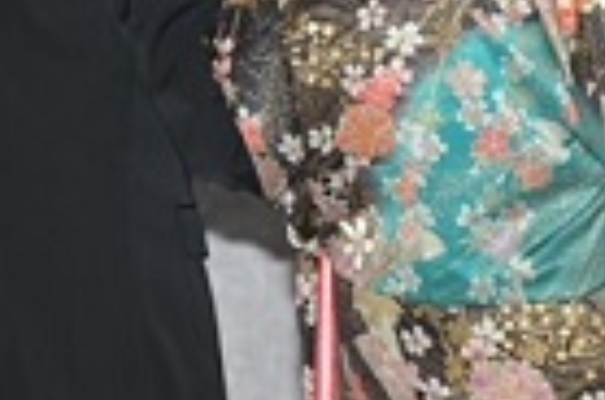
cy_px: -13
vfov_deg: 5.5
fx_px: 4158
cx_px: 570
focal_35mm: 248
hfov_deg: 8.3
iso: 320
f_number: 5
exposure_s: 1/125
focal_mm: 86
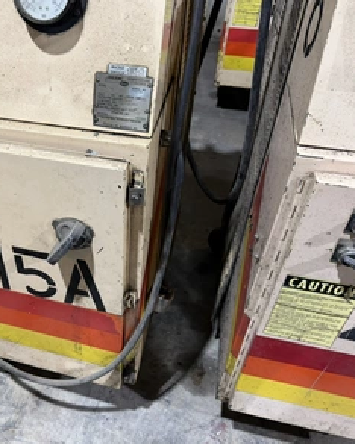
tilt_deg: -38.3
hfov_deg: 44.6
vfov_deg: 55.7
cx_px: 99
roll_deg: +1.9
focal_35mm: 32
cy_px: 224
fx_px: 421
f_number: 1.78
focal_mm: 6.76
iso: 200
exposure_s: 1/60
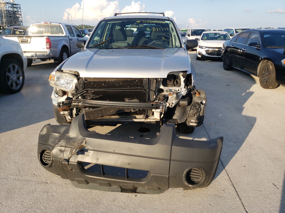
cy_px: 106
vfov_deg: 53.1
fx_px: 214
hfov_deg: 67.3
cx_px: 142
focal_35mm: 26
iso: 50
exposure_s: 1/1429
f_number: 1.5
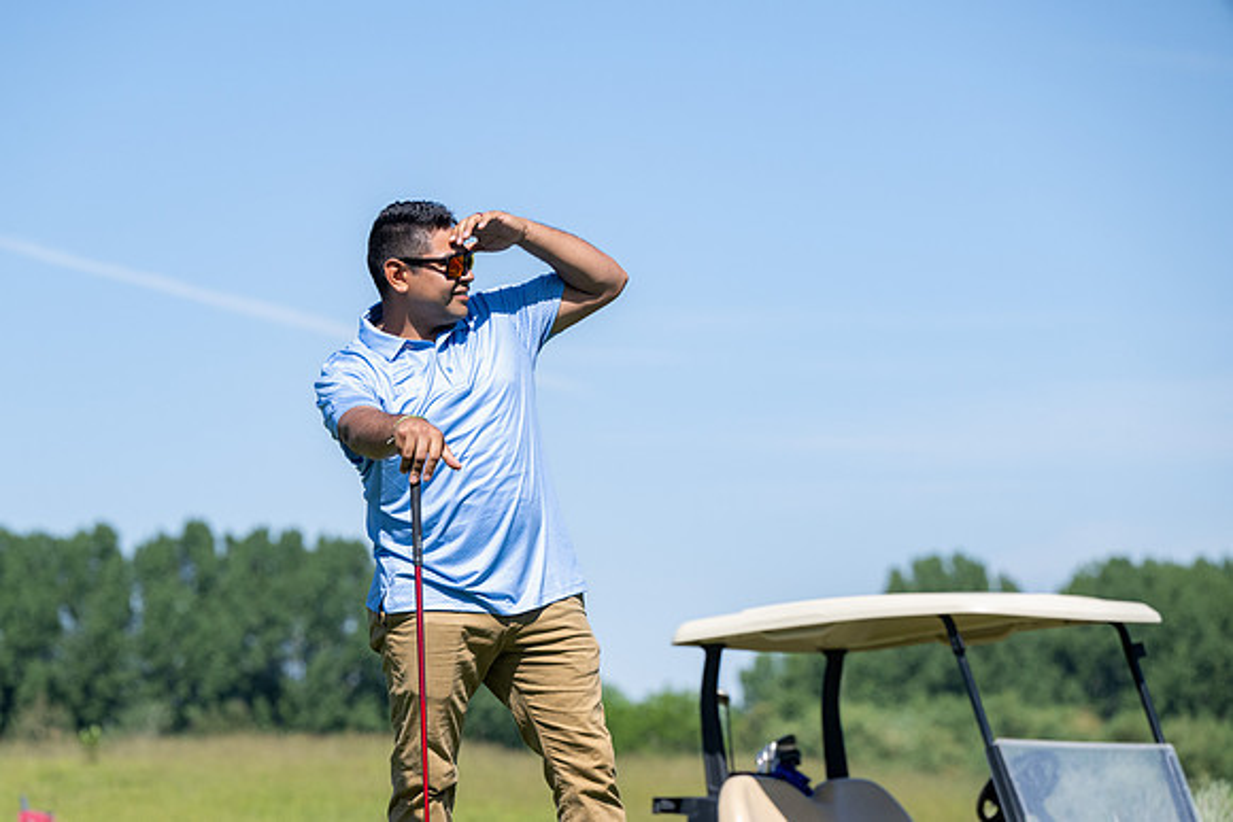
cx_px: 616
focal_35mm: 165
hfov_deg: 12.4
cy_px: 411
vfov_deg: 8.3
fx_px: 5652
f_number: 5.6
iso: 1000
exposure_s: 1/4000
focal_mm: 165
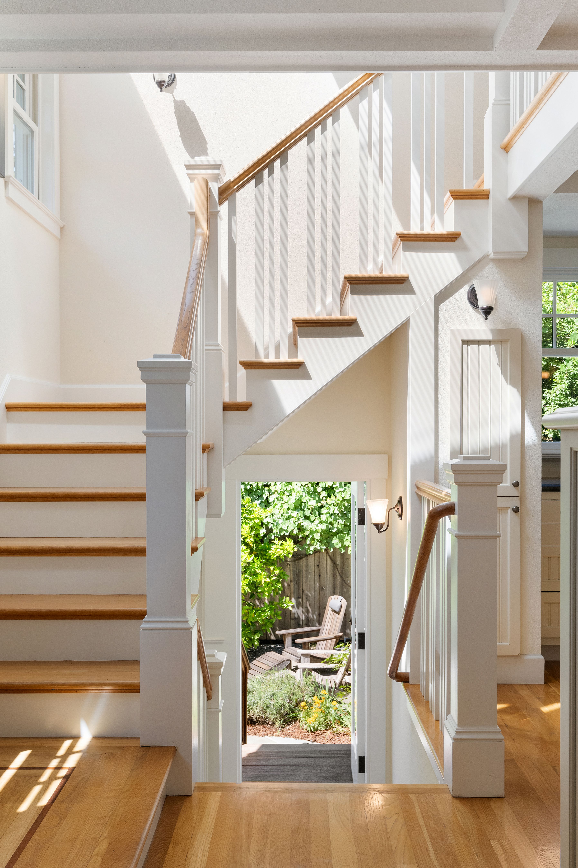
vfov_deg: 53.1
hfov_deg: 36.9
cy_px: 434
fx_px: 867
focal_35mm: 36
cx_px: 289
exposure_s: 1/80
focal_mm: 24
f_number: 8
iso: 400
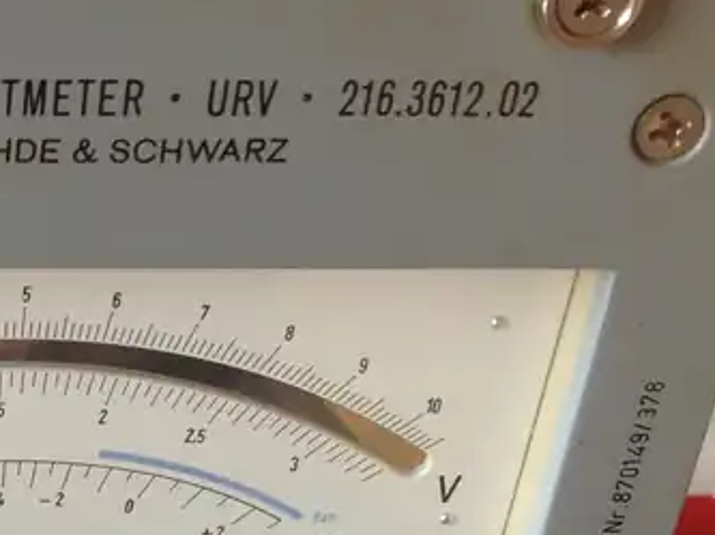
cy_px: 690
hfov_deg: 17.8
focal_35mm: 105
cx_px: -148
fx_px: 2166
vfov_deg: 13.6
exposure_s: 1/120
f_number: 2.4
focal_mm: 4.28
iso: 80
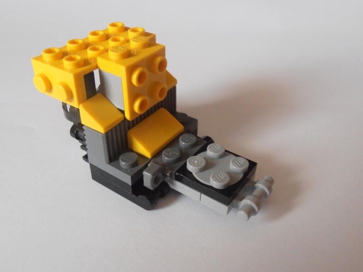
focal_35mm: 37
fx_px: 388
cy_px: 136
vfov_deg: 38.7
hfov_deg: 50.1
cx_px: 182
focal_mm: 6.61
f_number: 3.9
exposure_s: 1/20
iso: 125
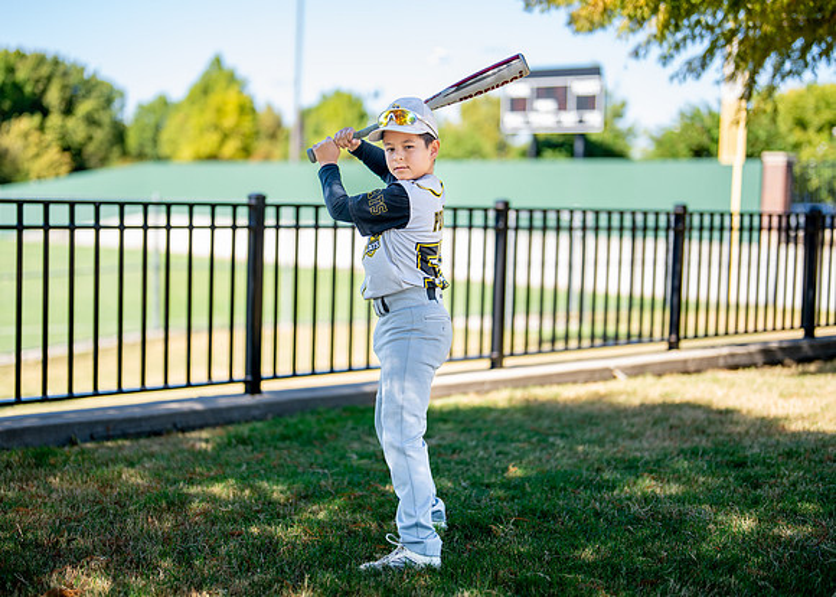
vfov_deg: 24.6
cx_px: 383
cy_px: 283
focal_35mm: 58
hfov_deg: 33.9
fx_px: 1370
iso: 100
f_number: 1.2
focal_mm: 50
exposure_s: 1/1600
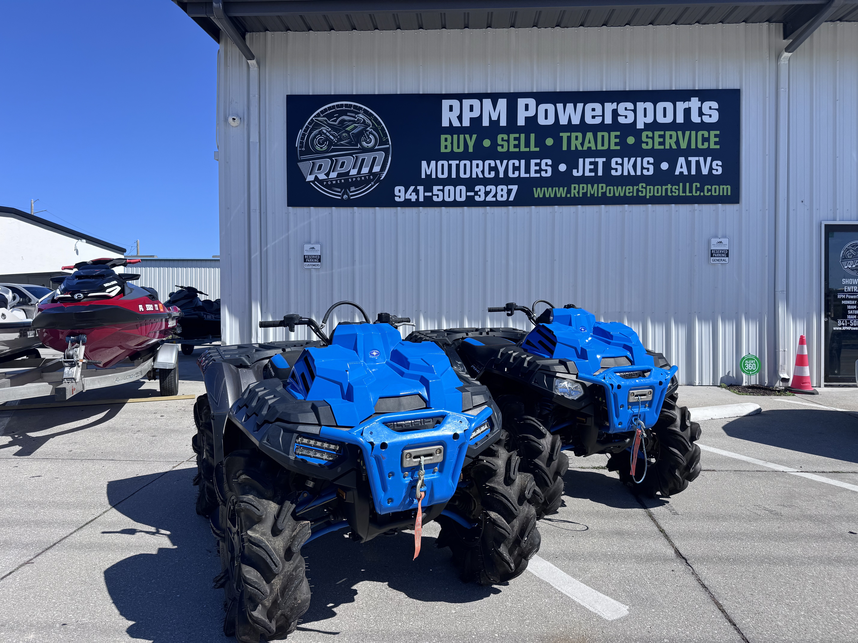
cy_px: 322
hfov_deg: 71.6
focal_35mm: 24
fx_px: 595
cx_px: 429
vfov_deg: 56.8
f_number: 1.78
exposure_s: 1/4950
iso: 80
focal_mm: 6.76
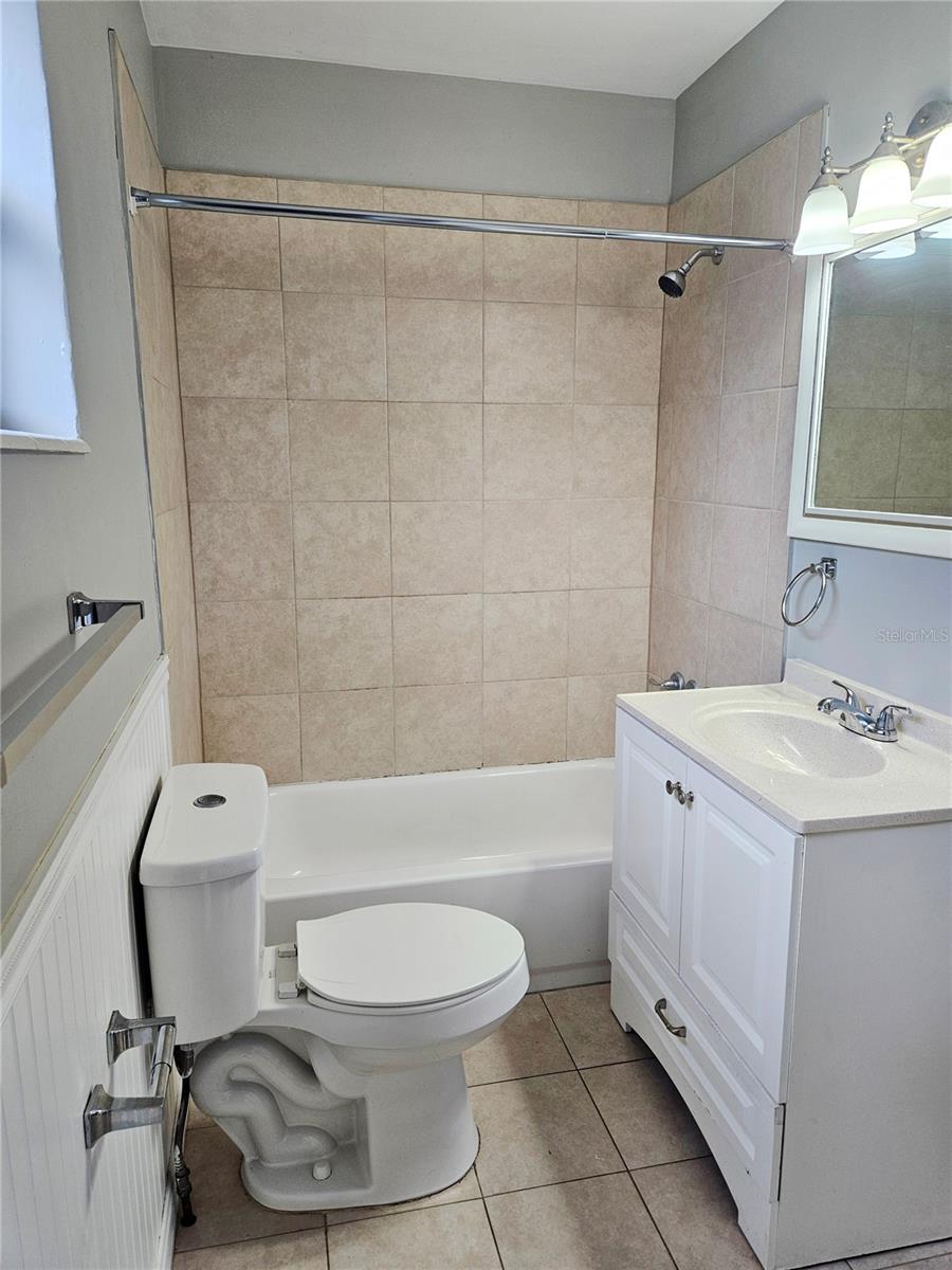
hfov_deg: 58.9
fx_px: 843
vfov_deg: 73.9
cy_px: 635
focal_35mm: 23
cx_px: 476
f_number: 1.8
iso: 125
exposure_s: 1/120
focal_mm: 5.4
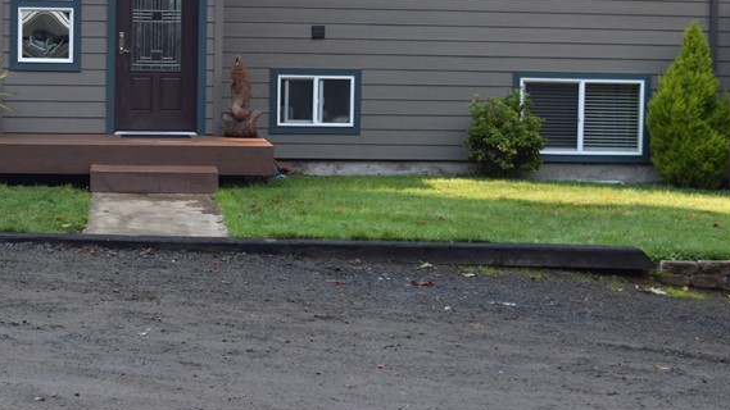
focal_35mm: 84
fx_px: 1626
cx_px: 241
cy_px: 110
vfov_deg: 14.3
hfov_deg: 25.2
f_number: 5
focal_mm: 28
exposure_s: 1/100
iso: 400
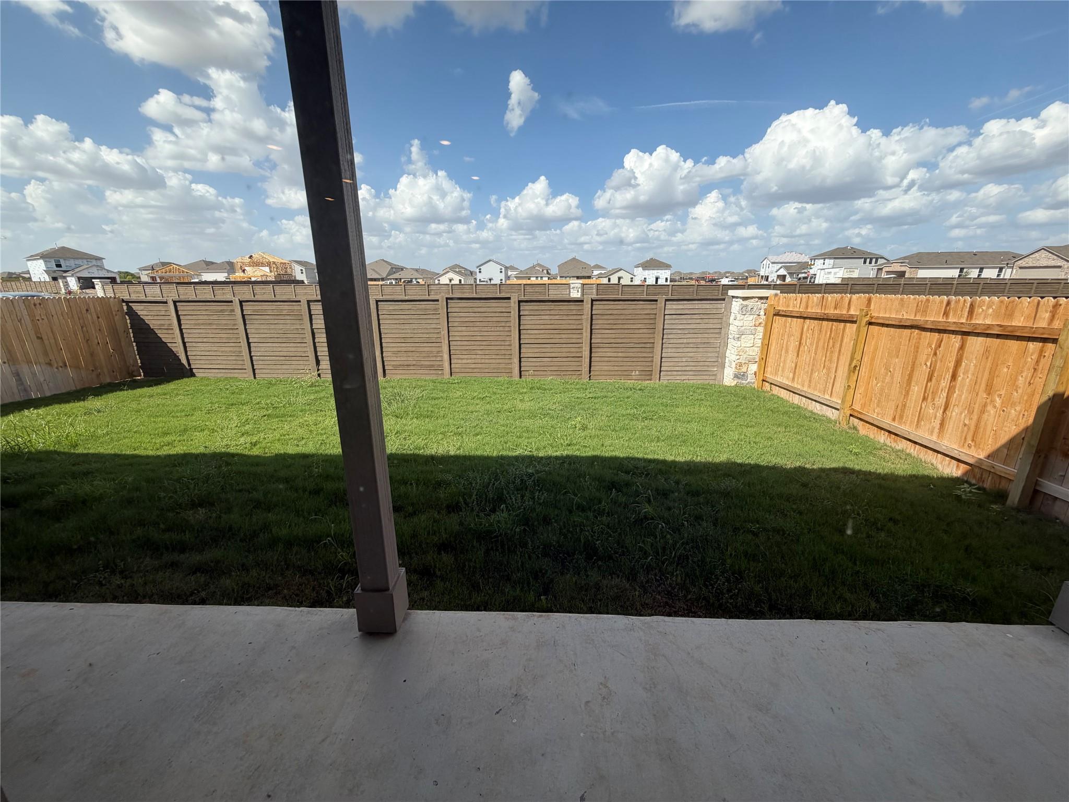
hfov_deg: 102.1
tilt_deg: -16.7
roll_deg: +1.7
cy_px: 401
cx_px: 534
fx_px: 432
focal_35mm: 14
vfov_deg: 85.7
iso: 25
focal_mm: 2.22
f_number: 2.2
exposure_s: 1/770
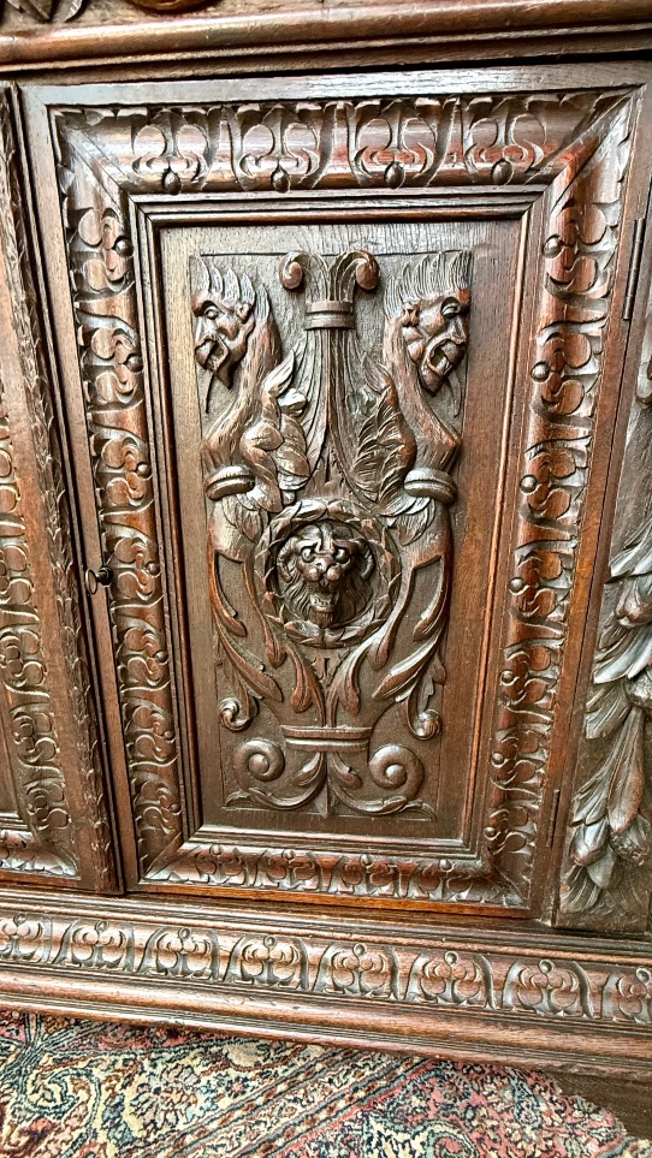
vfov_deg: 89.0
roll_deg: -1.5
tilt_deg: -19.6
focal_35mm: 19
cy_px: 661
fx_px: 584
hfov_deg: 58.4
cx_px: 331
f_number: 2.2
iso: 500
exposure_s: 1/60
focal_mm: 2.22
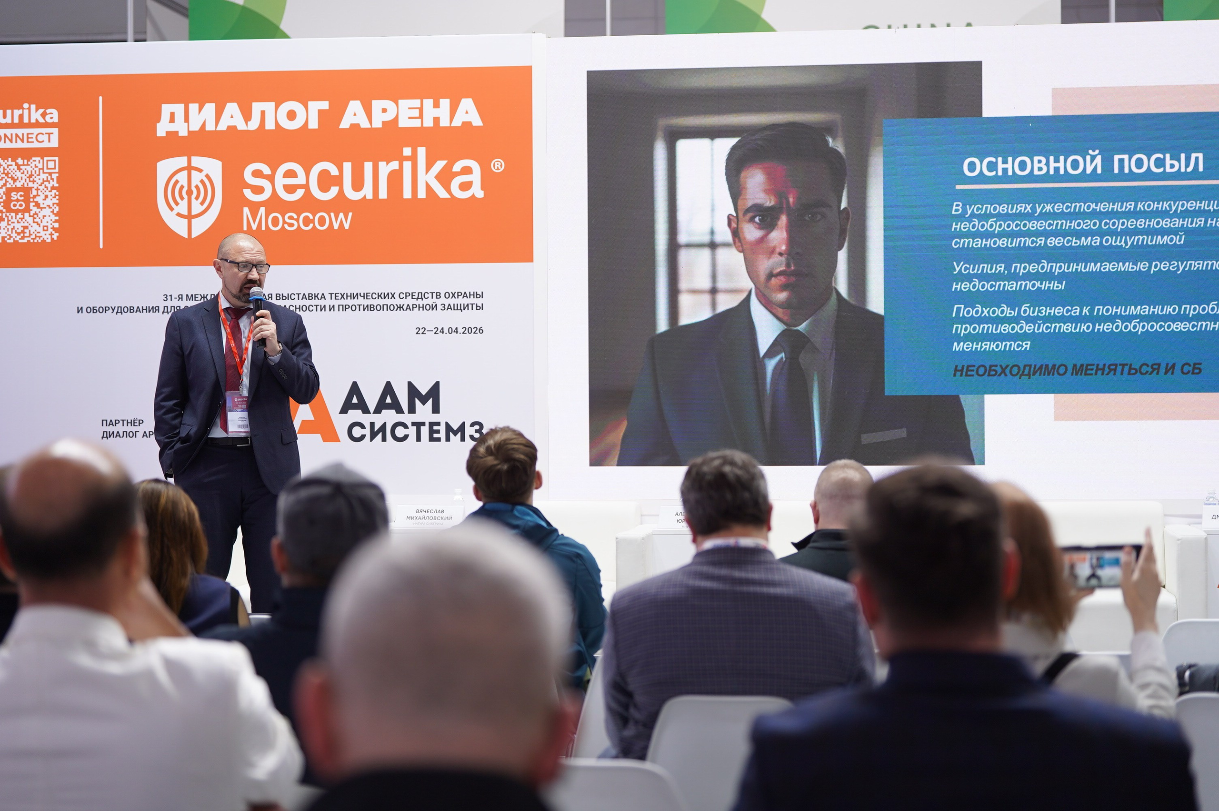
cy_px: 406
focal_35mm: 70
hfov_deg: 28.9
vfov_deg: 19.4
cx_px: 610
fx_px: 2368
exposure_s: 1/100
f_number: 2.8
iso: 500
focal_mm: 70
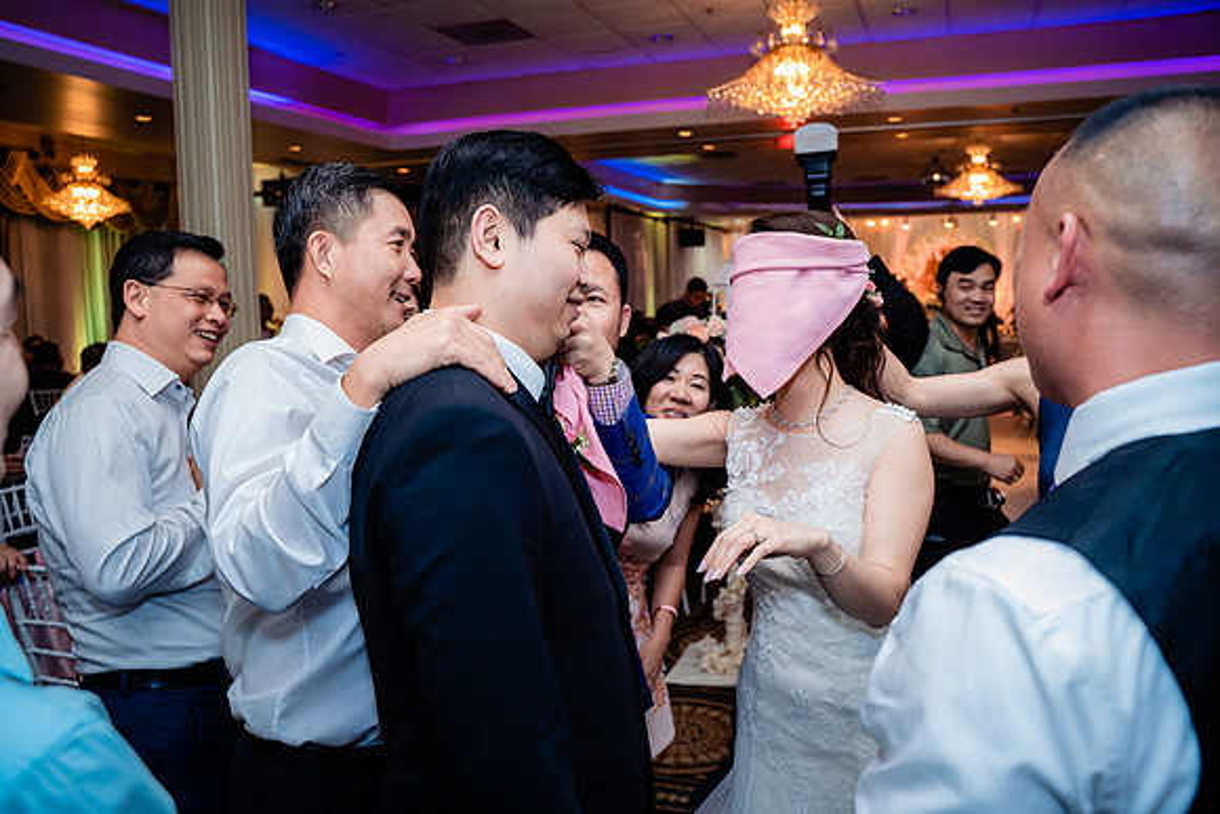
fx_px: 949
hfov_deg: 65.5
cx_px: 610
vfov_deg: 46.4
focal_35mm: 28
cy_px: 407
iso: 1600
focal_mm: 28
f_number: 4.5
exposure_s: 1/160
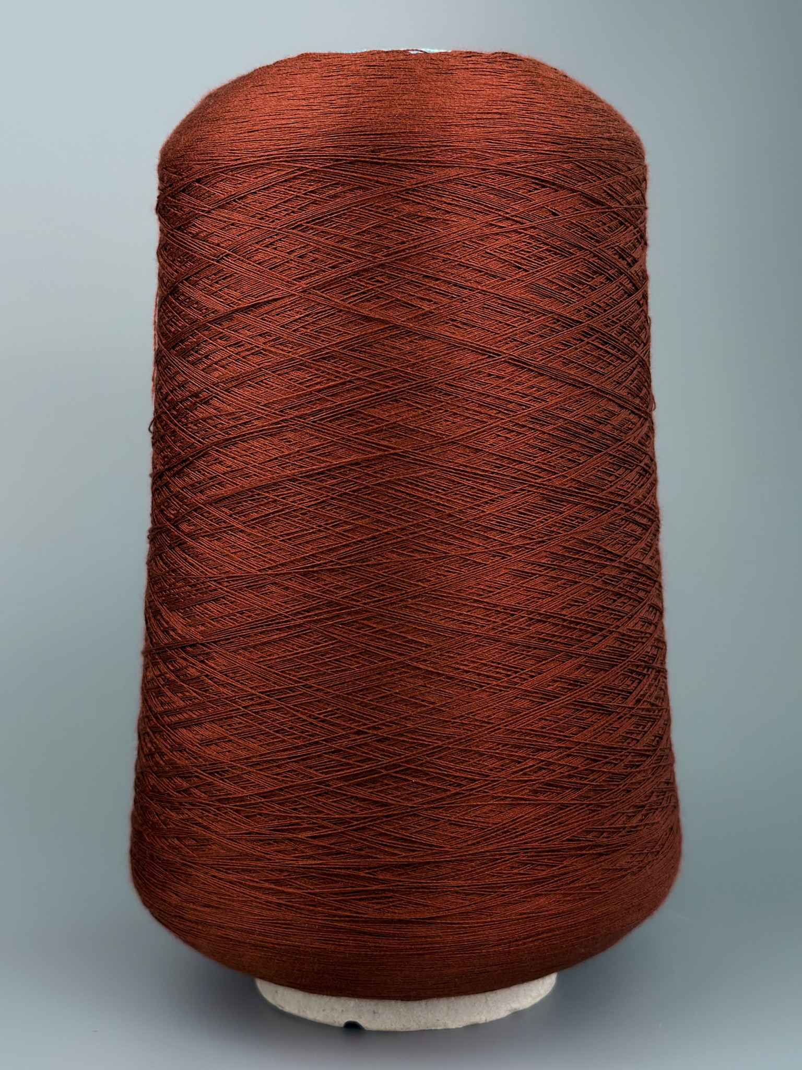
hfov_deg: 56.8
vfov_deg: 71.6
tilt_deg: -3.8
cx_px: 401
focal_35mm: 24
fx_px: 741
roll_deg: +0.5
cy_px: 535
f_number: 1.78
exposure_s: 1/741
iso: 64
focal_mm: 6.76
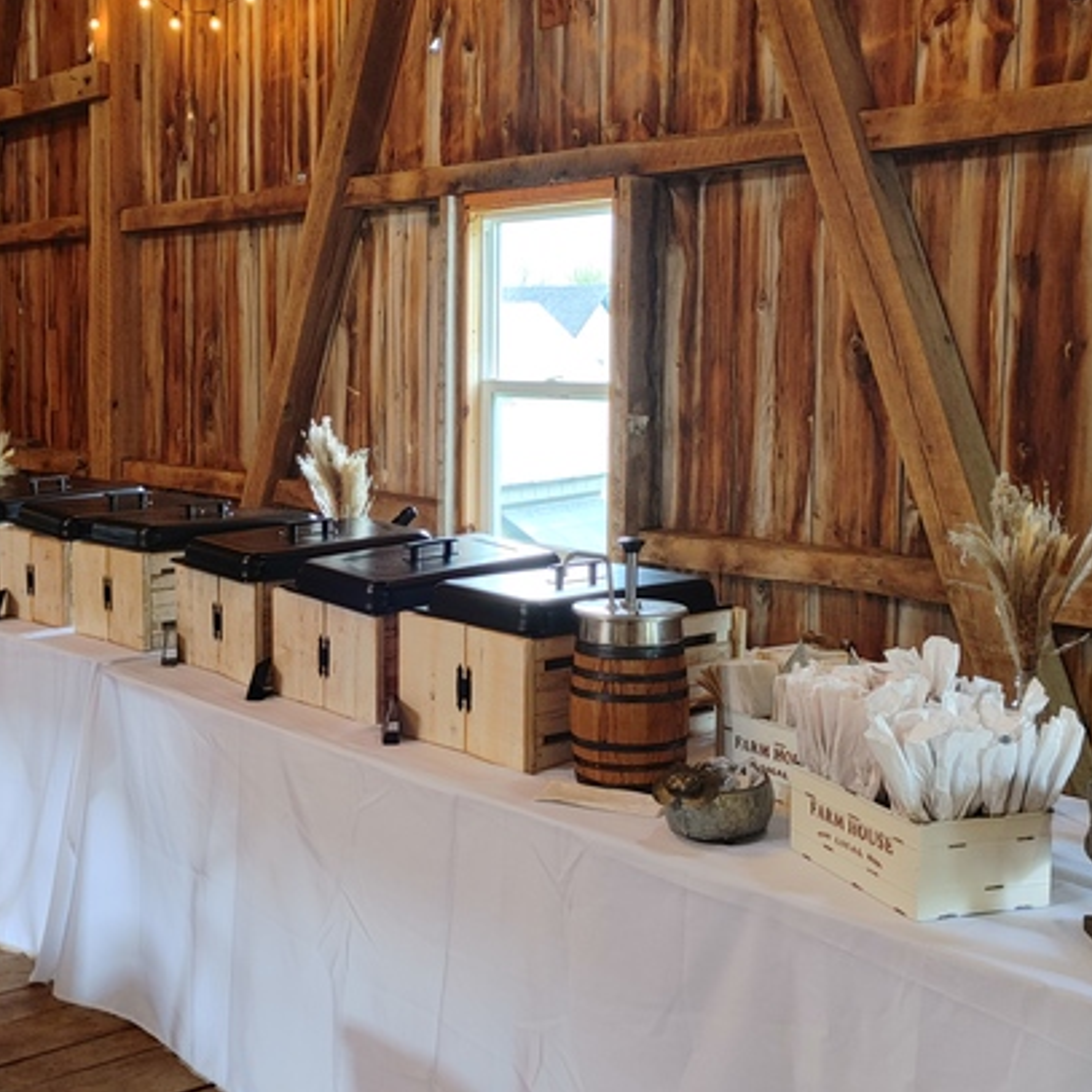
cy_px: 539
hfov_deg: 39.1
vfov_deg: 39.2
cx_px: 459
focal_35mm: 43
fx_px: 1535
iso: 200
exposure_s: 1/40
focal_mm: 5.58
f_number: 1.8
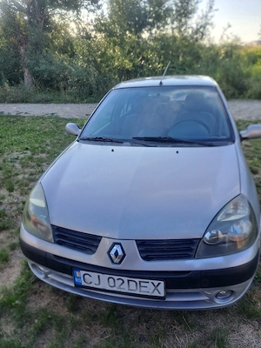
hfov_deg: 54.9
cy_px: 174
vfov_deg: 69.4
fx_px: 251
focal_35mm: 25
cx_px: 130
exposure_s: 1/385
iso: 32
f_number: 1.8
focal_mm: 4.65
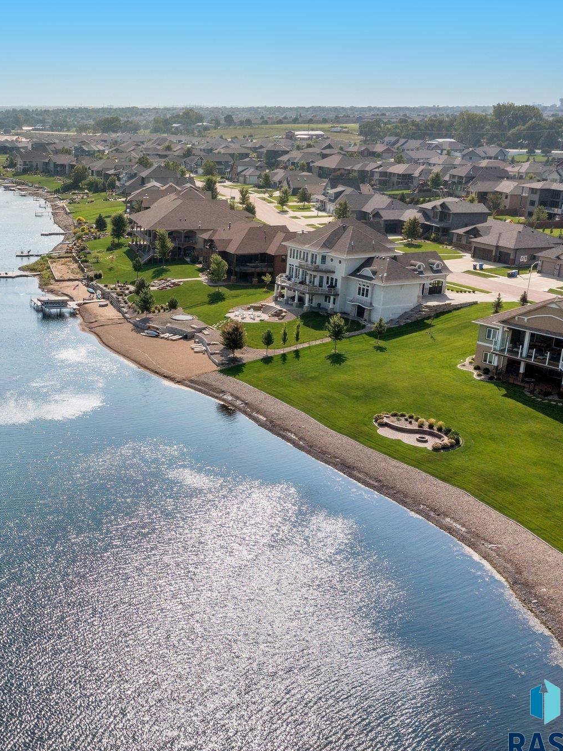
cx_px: 16
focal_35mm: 41
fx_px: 889
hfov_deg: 32.6
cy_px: 379
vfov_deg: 45.8
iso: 100
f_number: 6.3
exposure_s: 1/640
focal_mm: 10.26
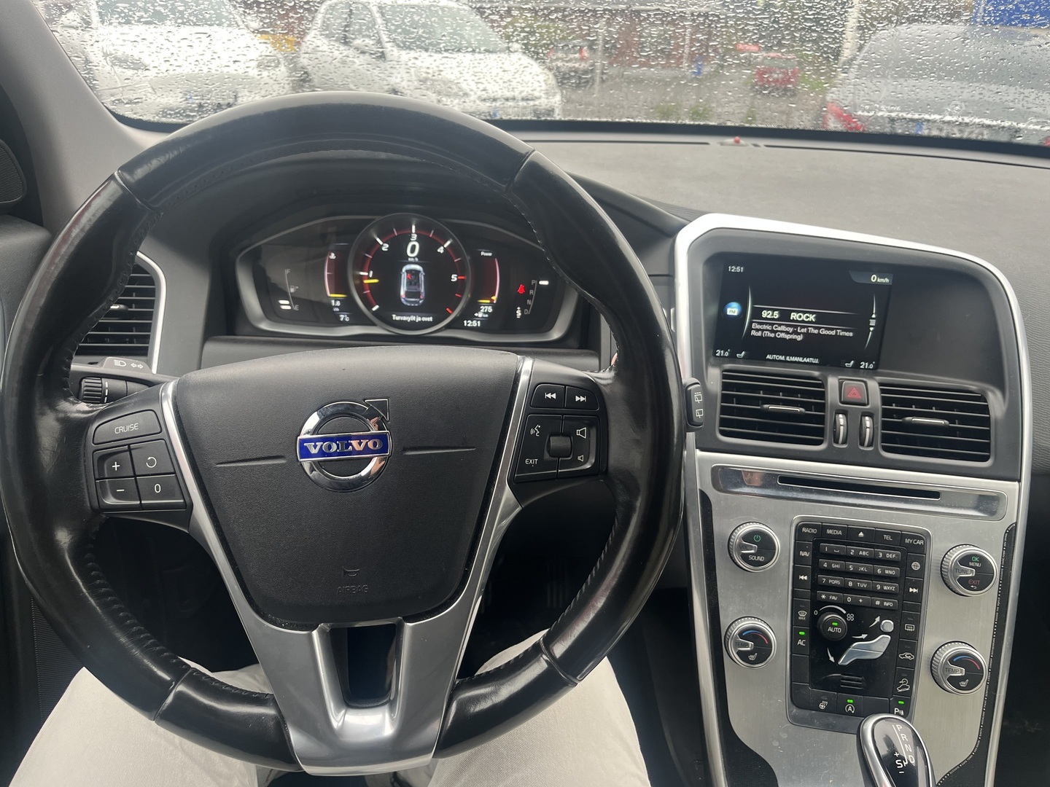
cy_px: 394
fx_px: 789
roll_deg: -1.7
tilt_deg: -25.9
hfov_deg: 67.3
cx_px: 525
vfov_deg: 53.1
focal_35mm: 26
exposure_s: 1/121
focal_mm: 5.1
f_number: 1.6
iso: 100
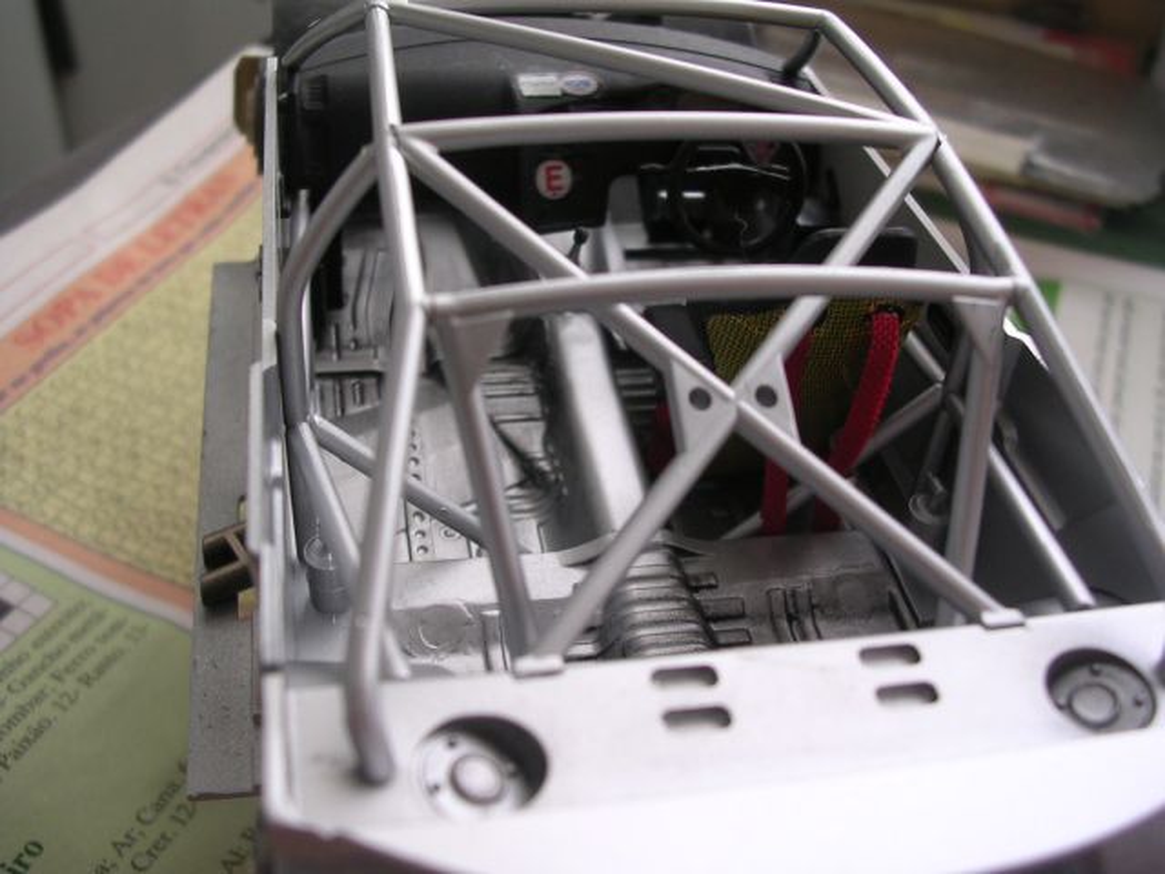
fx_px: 1279
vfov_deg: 37.7
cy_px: 437
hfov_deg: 49.0
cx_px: 582
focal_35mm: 38
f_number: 2.8
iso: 100
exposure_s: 1/39.6
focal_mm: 5.8
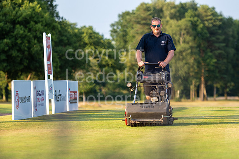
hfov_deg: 10.6
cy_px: 80
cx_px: 120
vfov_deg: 7.0
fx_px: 1294
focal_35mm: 195
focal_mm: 130
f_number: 3.2
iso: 125
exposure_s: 1/640
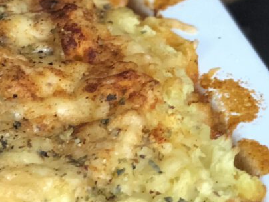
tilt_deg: -33.4
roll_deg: -3.8
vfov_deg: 6.6
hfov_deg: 8.5
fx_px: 1756
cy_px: -3
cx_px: -149
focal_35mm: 226
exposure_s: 1/33
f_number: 2.8
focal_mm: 6.6
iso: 320
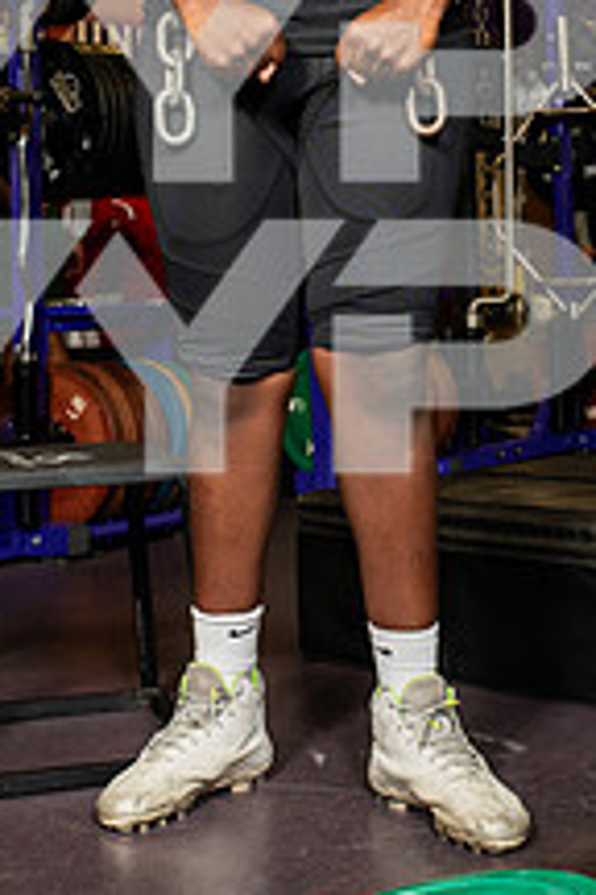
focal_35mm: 75
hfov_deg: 18.2
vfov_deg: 26.0
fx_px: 1862
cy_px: 58
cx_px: 294
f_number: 5.6
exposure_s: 1/250
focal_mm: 36
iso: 500
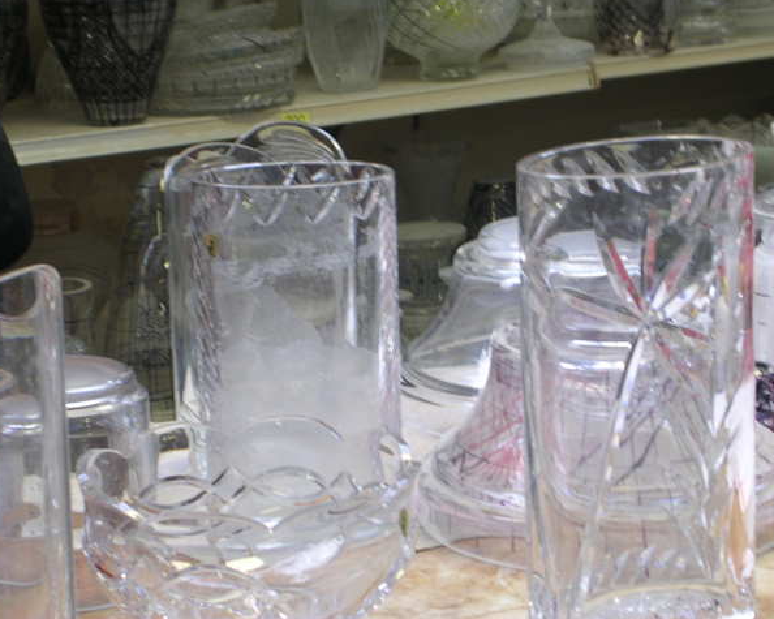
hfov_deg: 15.9
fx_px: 2771
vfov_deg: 12.7
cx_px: 399
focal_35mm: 121
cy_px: 308
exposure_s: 1/5.7
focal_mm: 17.4
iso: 60
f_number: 4.9
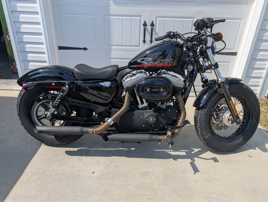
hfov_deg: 71.5
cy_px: 101
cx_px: 134
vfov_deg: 56.9
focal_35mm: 24
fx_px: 186
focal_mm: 6.9
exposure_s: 1/1408
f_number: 1.68
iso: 27
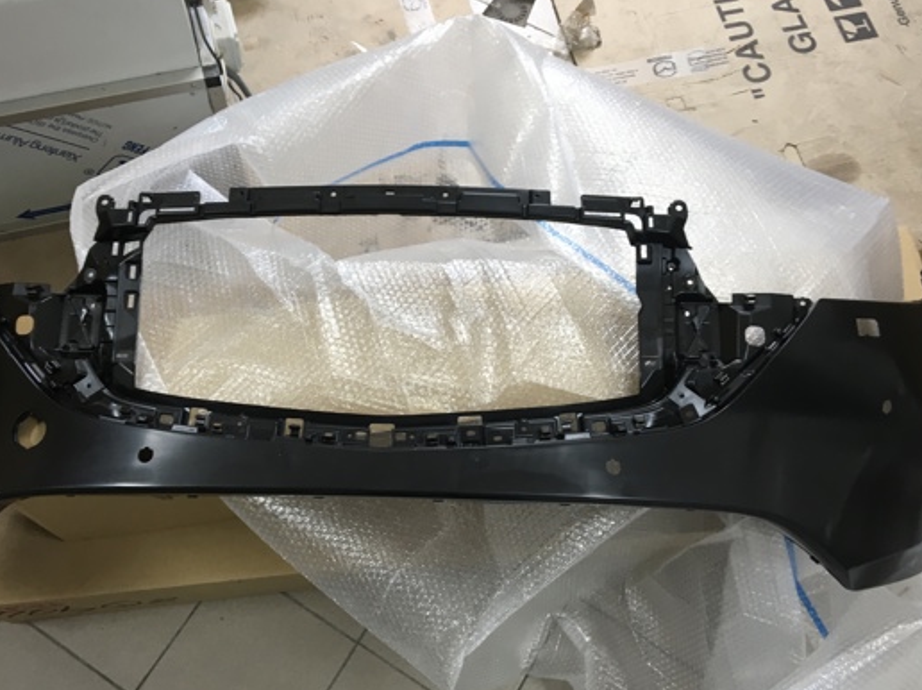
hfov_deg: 51.3
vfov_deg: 39.6
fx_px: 958
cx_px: 418
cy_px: 355
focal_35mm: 36
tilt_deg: -64.6
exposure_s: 1/33
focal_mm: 4.15
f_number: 2.2
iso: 64
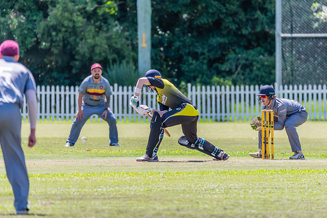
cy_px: 97
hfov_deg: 3.6
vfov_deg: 2.4
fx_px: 5271
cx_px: 182
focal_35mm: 580
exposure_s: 1/2000
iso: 1000
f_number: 6.3
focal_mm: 500
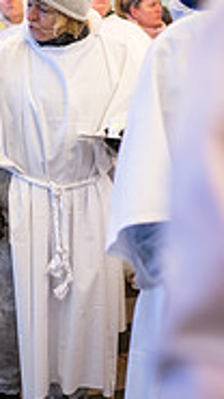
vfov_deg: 23.9
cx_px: 39
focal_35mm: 89
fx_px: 940
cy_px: 198
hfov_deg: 13.5
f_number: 1.4
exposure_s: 1/160
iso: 1000
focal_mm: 35
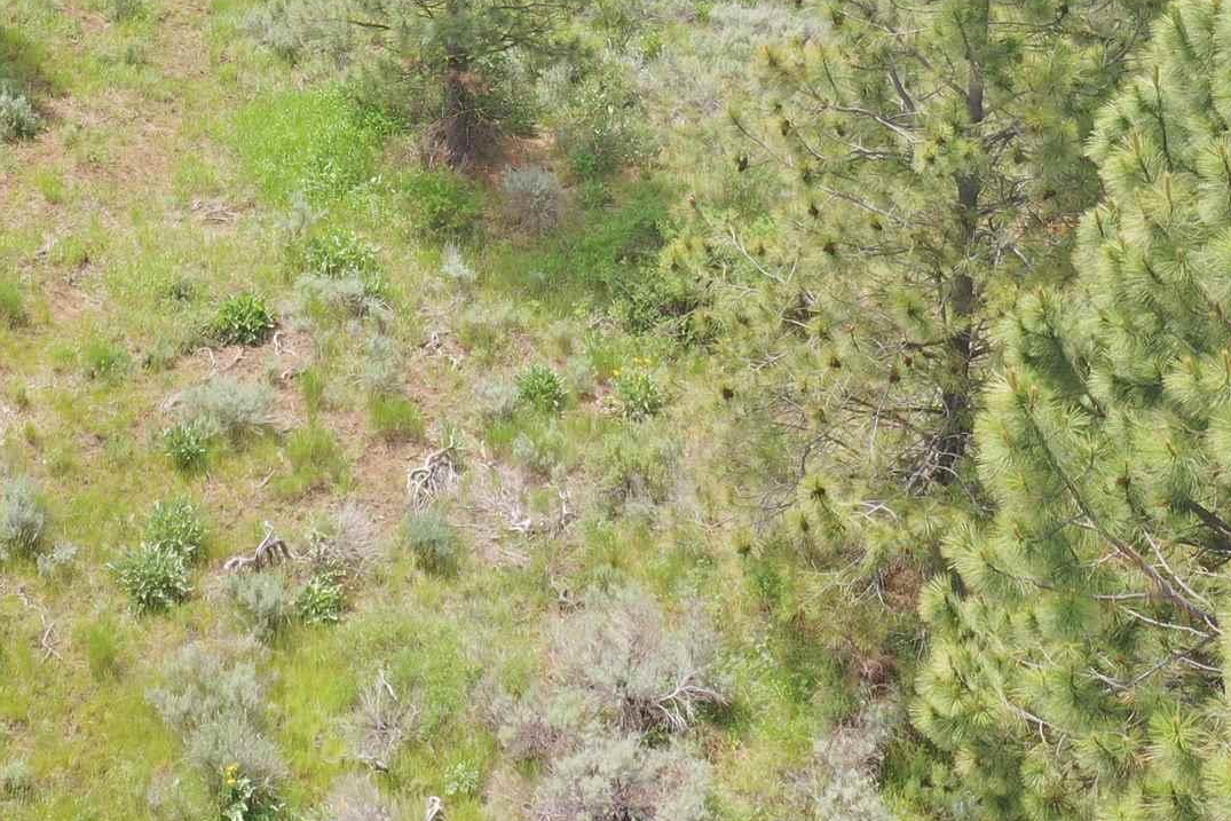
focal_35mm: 80
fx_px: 2736
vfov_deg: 16.0
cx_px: 585
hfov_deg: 25.4
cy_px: -322
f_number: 8
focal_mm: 10.26
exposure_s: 1/80
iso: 100
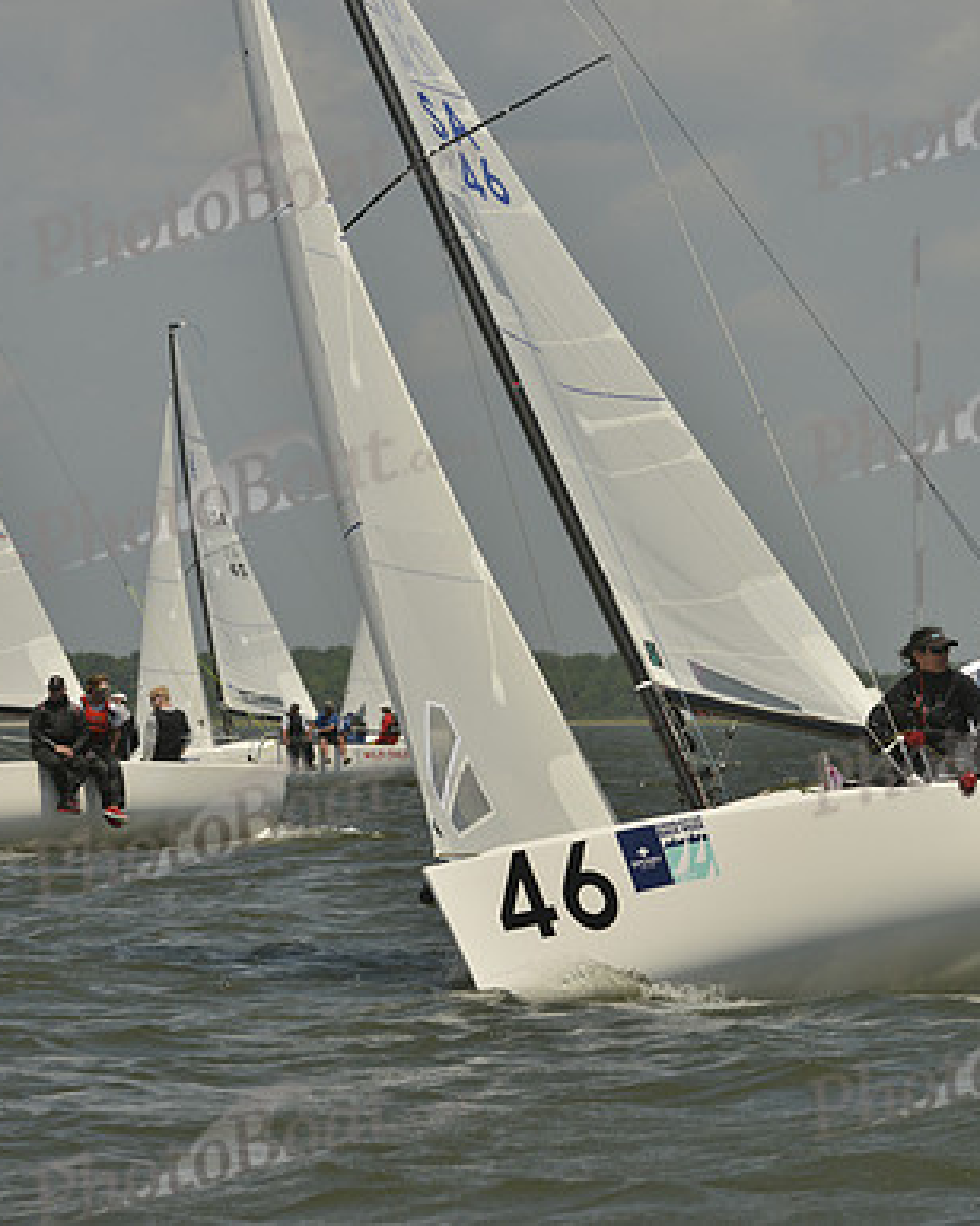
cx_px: 646
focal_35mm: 283
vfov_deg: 6.8
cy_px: 613
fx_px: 10260
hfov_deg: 5.5
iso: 280
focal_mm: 200
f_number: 11
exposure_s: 1/1250
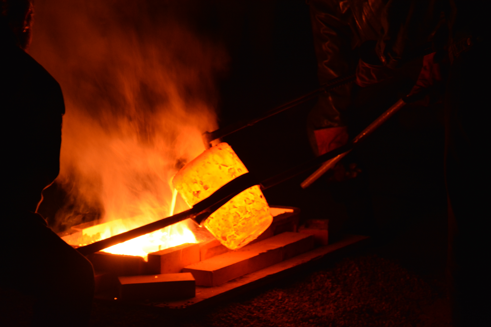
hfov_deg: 17.1
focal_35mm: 120
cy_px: 164
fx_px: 1637
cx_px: 246
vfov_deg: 11.4
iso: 1000
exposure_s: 1/13
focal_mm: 80
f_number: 5.3
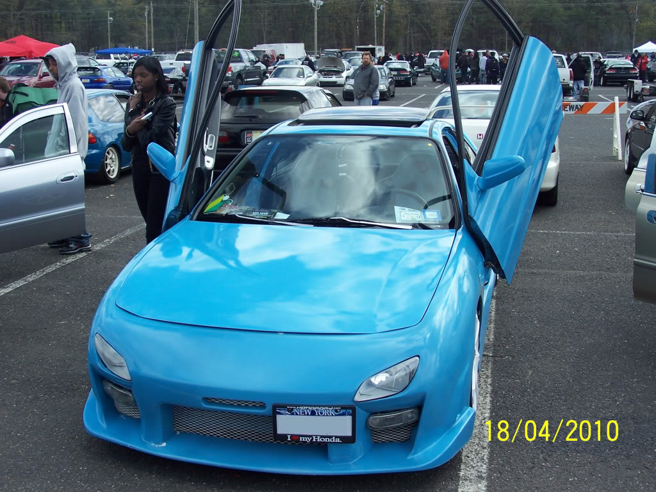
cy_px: 246
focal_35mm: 51
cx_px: 328
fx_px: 966
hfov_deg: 37.5
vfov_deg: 28.6
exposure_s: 1/500
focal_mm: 8.5
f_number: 3.2
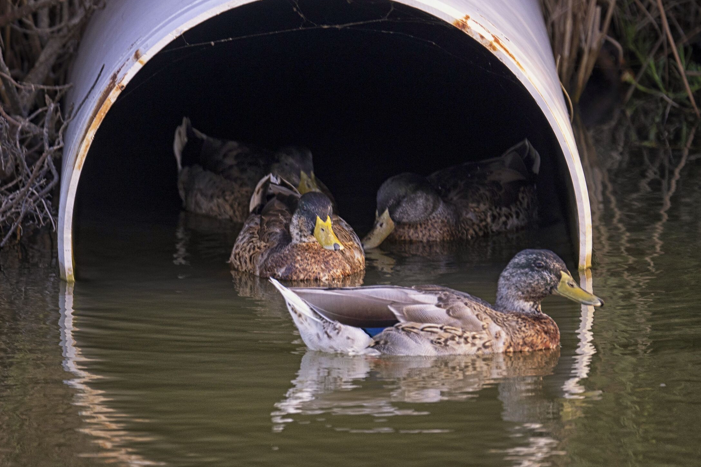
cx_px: 345
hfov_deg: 3.1
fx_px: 12868
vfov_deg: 2.1
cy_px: 227
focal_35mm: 661
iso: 500
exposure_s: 1/250
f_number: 6.3
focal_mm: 400
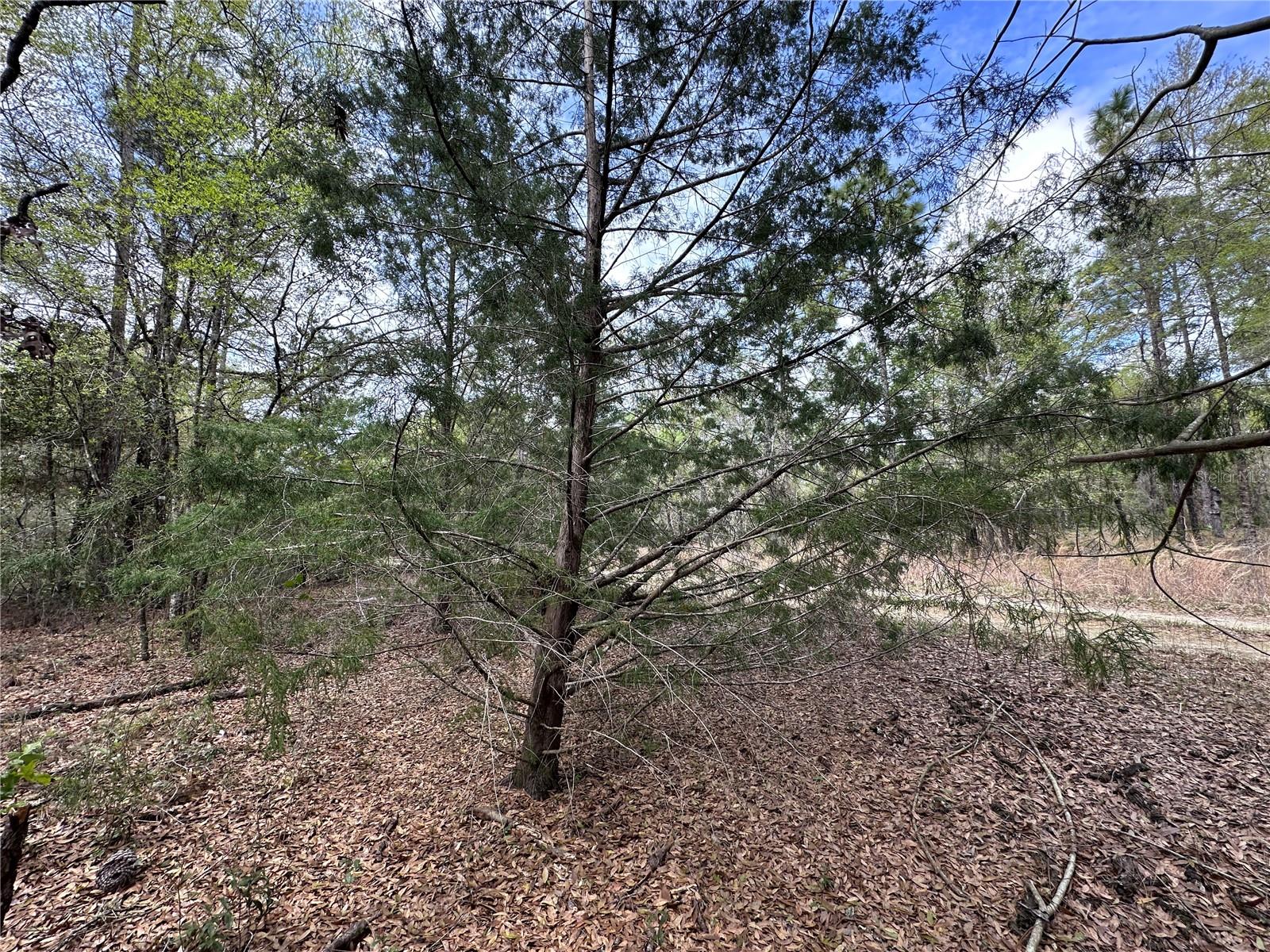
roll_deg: +1.8
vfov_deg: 85.7
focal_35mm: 14
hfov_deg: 102.1
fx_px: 514
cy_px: 476
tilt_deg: +4.7
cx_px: 635
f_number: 2.2
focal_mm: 2.22
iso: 40
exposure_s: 1/351
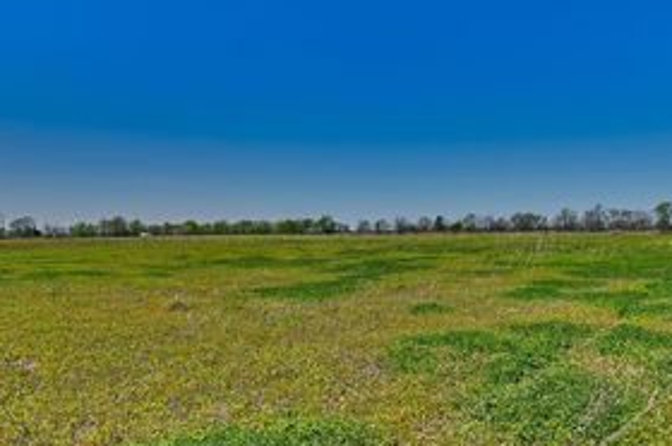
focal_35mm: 25
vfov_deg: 51.1
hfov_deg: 71.4
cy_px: 246
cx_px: 365
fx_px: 466
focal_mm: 14
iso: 100
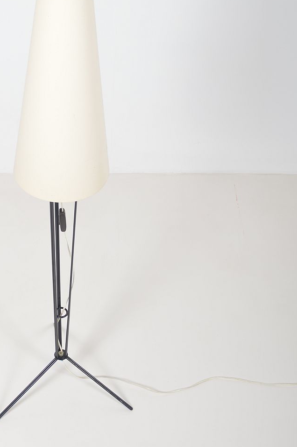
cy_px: 165
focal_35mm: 66
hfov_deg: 20.4
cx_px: 72
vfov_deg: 30.4
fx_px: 818
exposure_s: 1/160
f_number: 7.1
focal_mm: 28
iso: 100
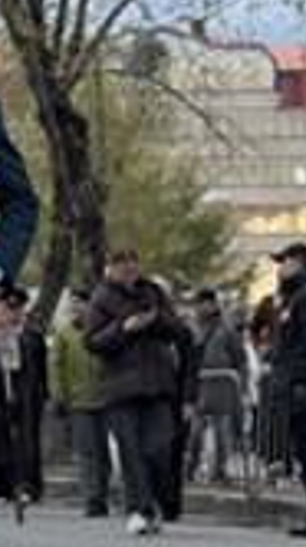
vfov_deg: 10.2
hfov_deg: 5.6
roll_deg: +0.8
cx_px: -345
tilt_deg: +8.4
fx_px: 3038
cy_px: 53
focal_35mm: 210
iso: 80
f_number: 1.78
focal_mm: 6.76
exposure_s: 1/6536
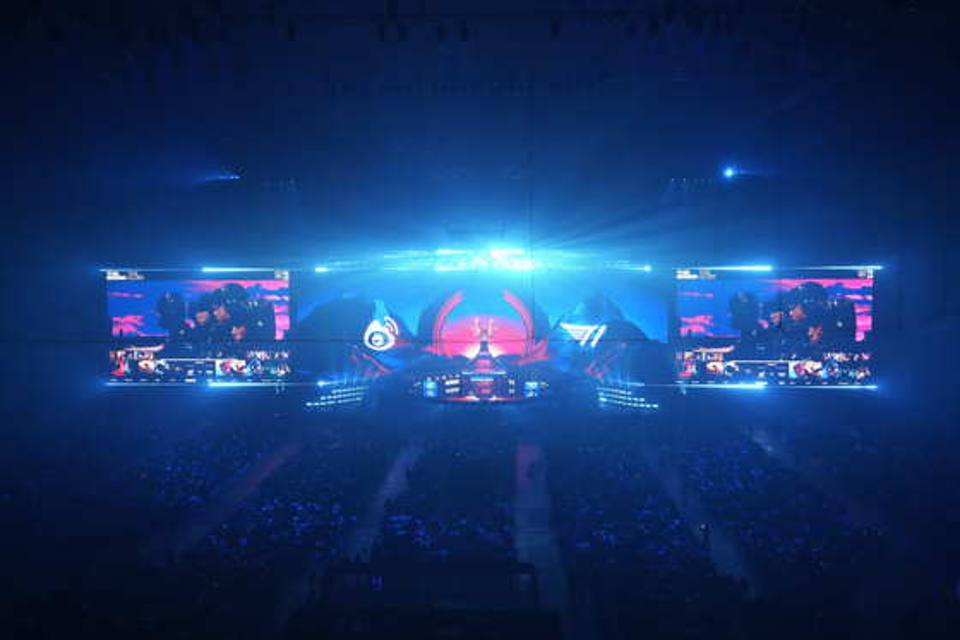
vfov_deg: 37.8
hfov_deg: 54.4
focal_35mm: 35
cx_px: 480
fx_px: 933
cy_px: 320
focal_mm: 35
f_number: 6.3
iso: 6400
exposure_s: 1/160
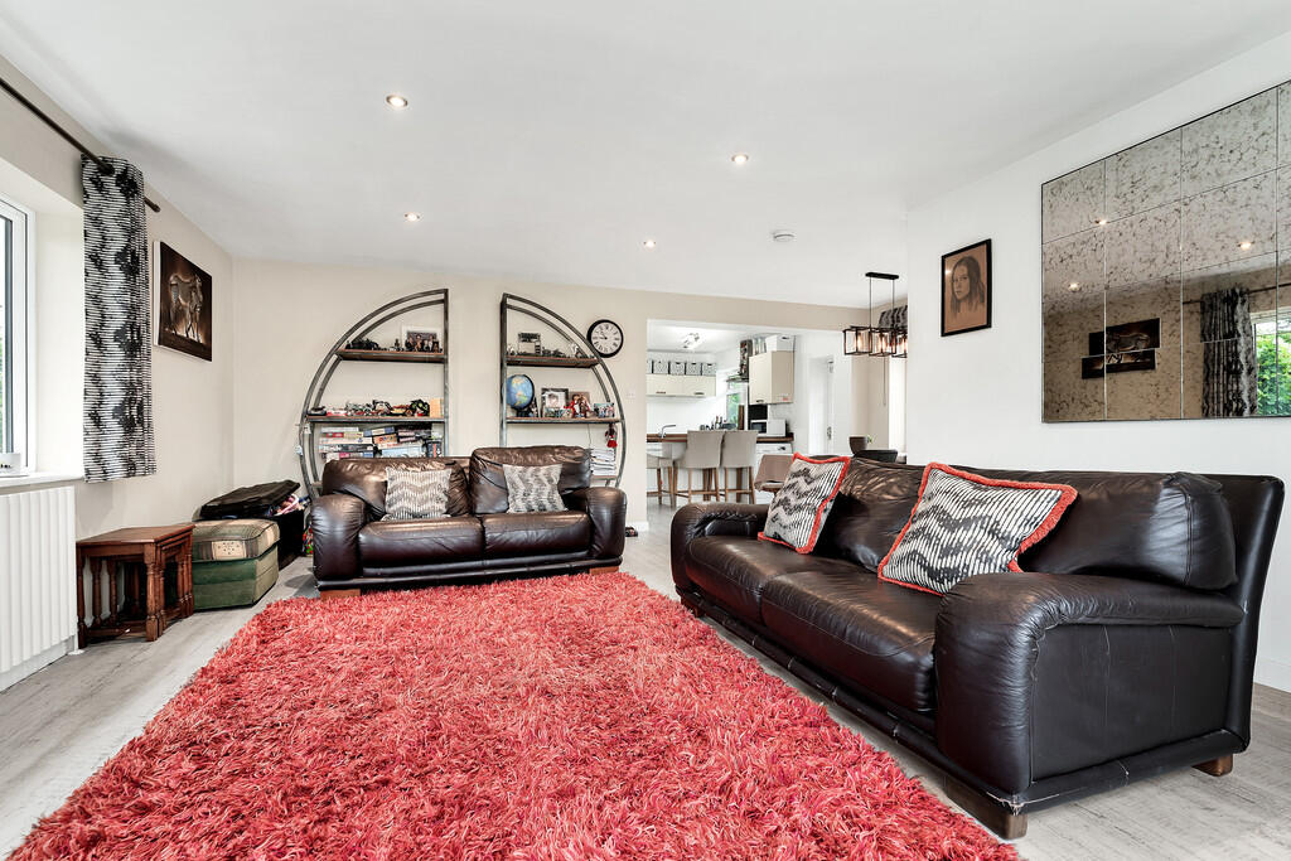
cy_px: 430
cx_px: 646
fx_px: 556
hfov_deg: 98.5
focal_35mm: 16
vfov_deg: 75.5
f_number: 6.3
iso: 320
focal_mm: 15.5
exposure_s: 1/4
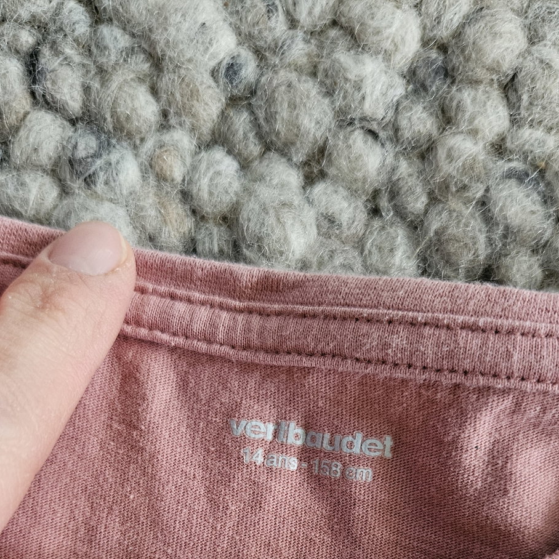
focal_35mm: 37
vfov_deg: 41.2
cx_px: 302
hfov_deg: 44.9
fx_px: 676
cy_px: 508
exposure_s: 1/100
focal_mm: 5.4
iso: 400
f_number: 1.8
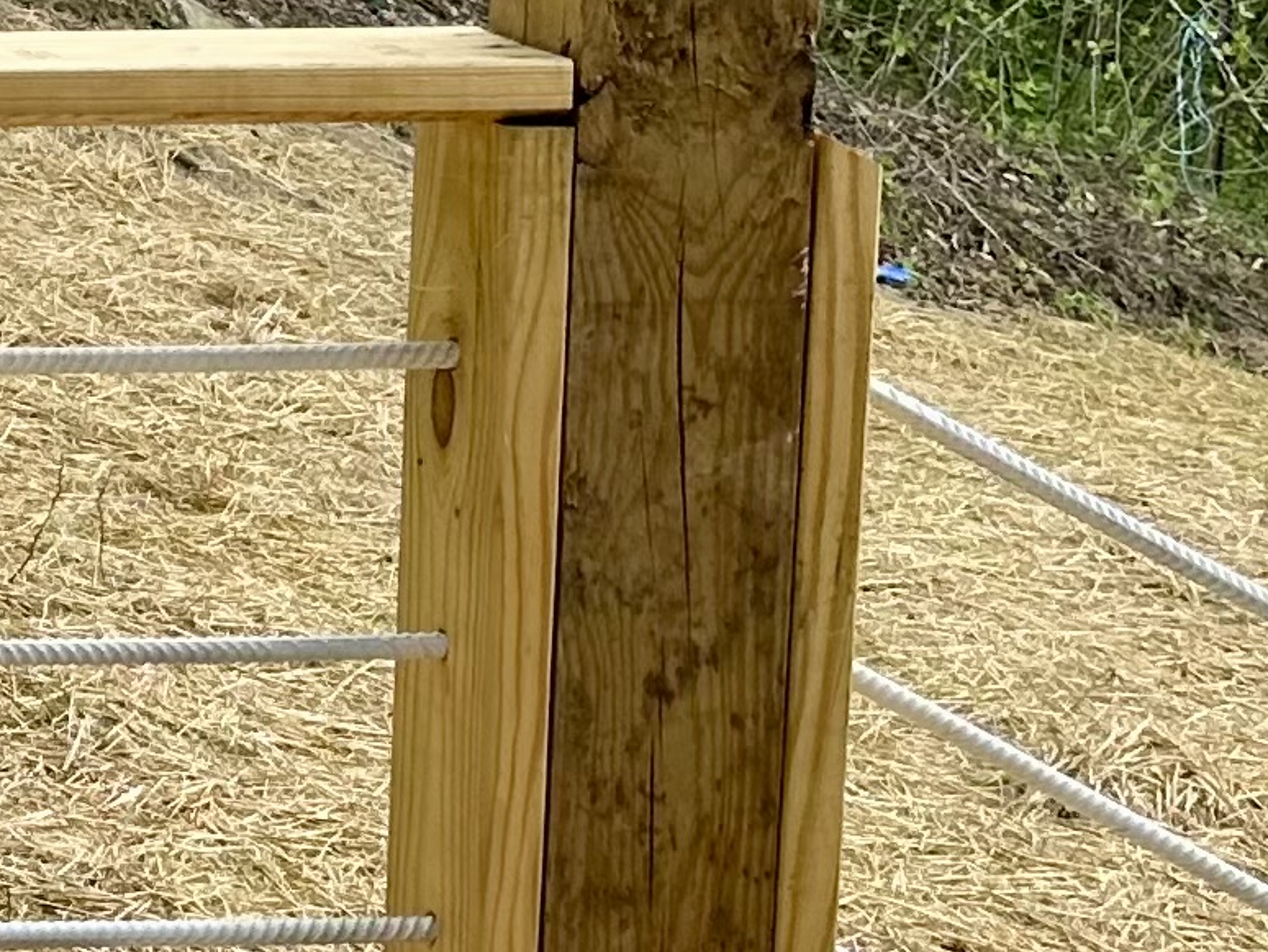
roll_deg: +0.2
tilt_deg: -5.8
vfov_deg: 11.7
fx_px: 4580
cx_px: -1350
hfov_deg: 13.3
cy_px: -107
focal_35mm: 125
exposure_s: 1/1040
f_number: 1.78
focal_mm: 6.86
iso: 80
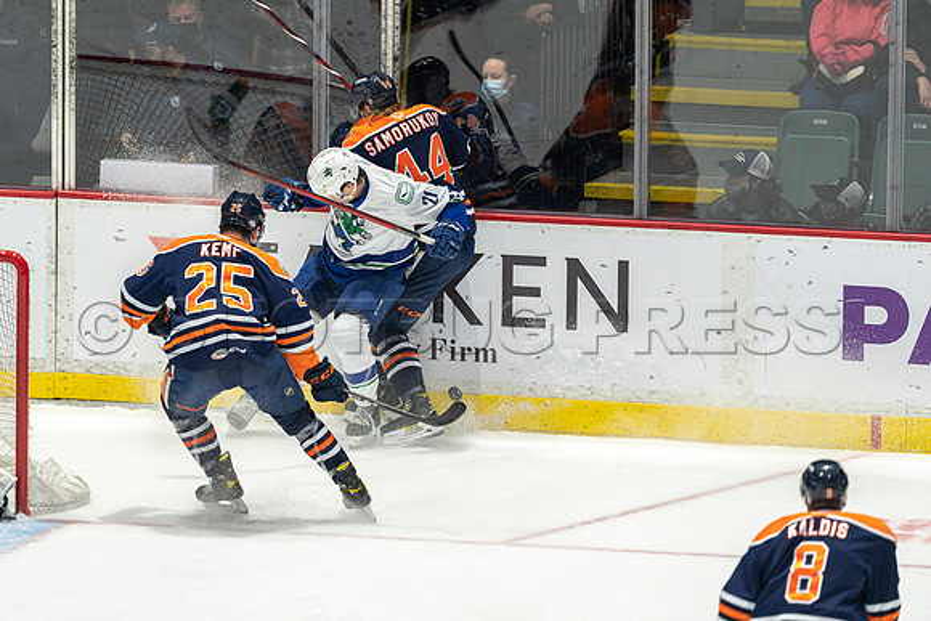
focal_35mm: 600
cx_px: 466
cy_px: 310
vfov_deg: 2.3
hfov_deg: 3.4
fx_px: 15520
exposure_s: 1/640
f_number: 4.5
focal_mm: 600
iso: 1600
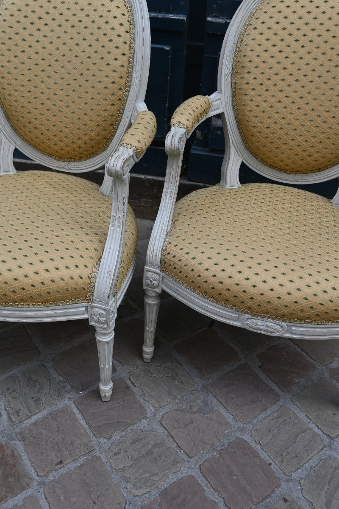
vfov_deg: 56.1
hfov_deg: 39.1
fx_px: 477
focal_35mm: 34
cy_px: 254
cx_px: 170
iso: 100
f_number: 6.3
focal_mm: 22.5
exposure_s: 1/125
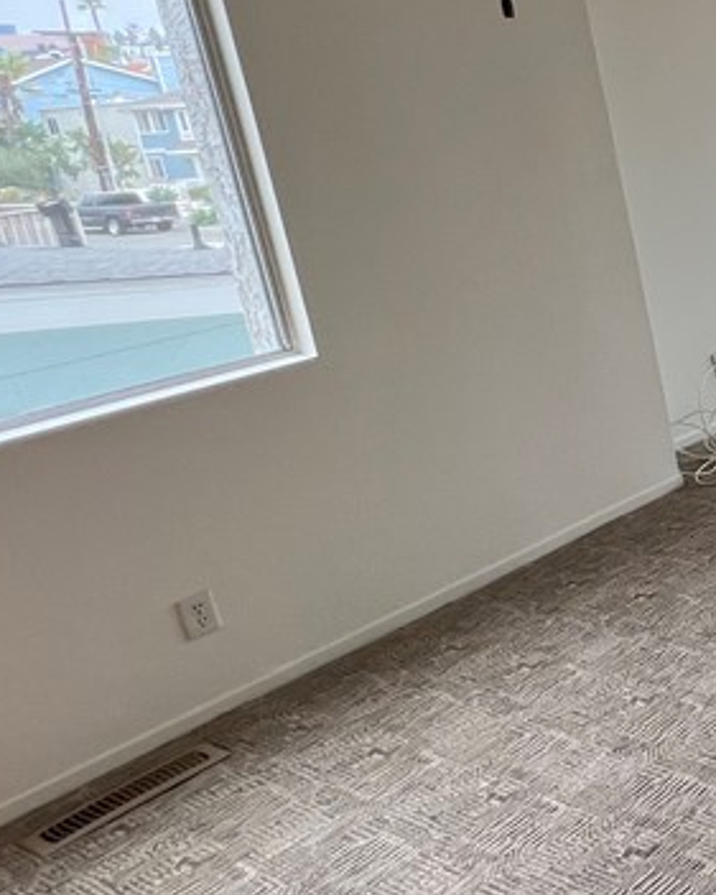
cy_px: 270
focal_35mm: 37
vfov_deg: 47.9
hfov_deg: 24.7
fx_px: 980
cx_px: 1190
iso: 32
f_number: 1.8
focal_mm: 1.57
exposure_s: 1/153
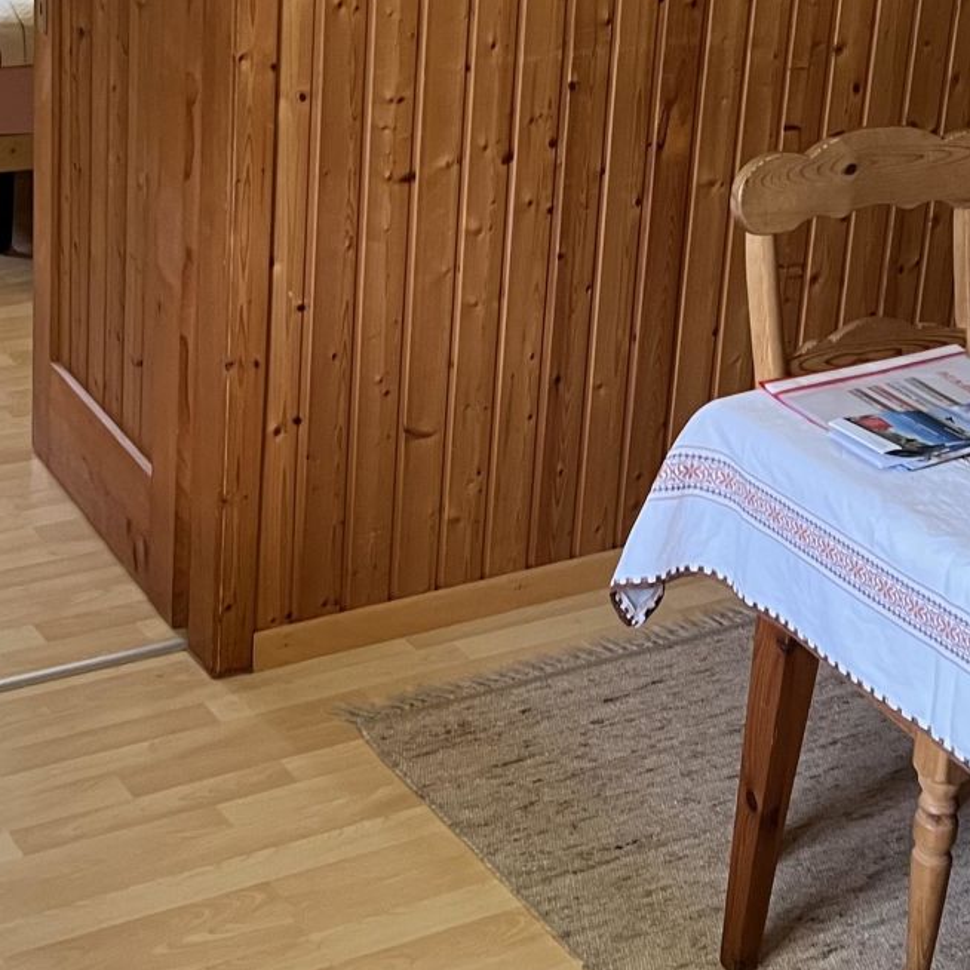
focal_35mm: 72
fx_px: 2283
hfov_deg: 24.0
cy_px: 187
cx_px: 403
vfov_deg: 23.6
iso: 250
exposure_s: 1/60
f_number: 1.5
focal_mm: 5.7
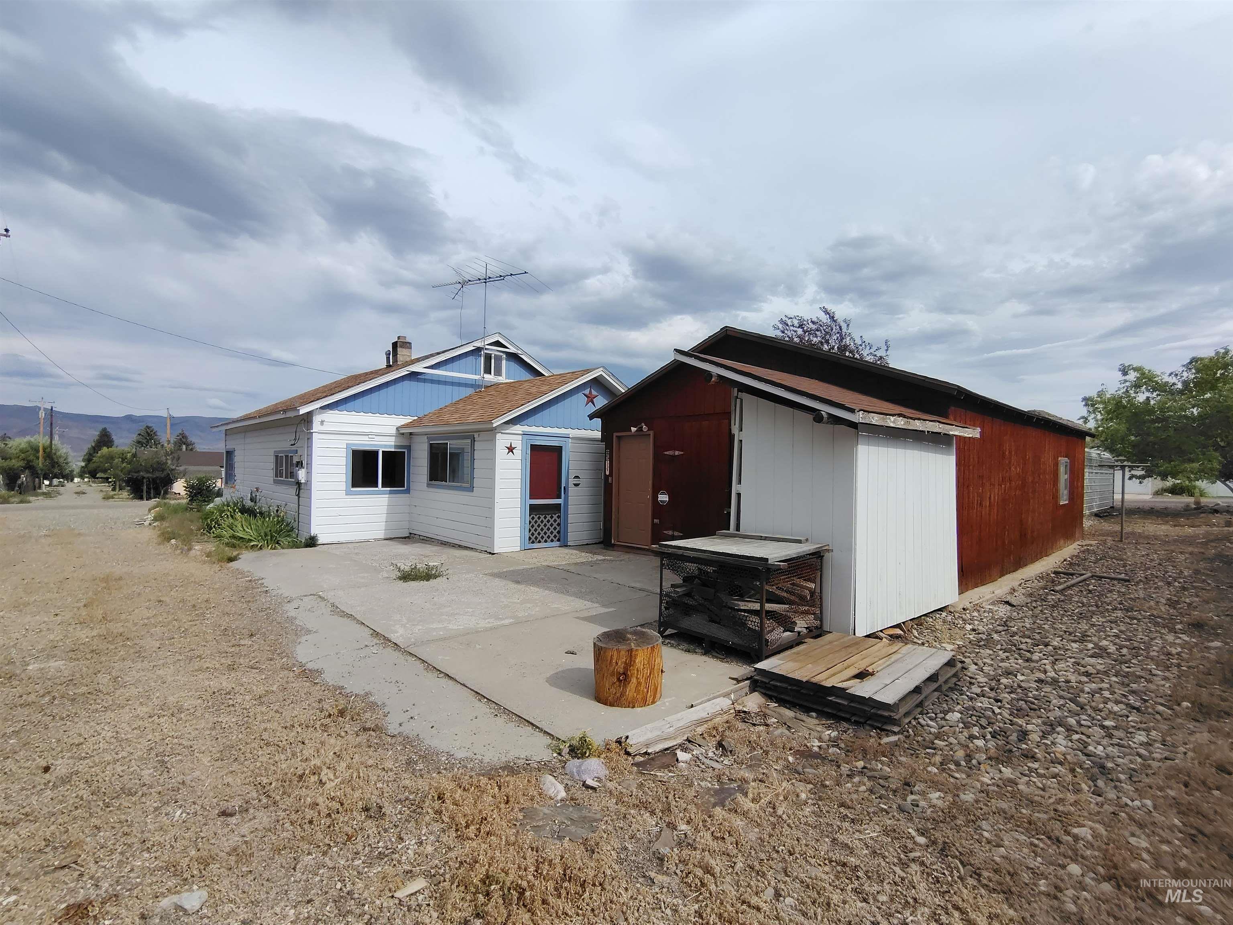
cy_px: 462
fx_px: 570
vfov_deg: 78.1
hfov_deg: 94.5
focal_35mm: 16
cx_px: 616
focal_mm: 2.13
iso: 100
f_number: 2.2
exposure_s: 1/1576
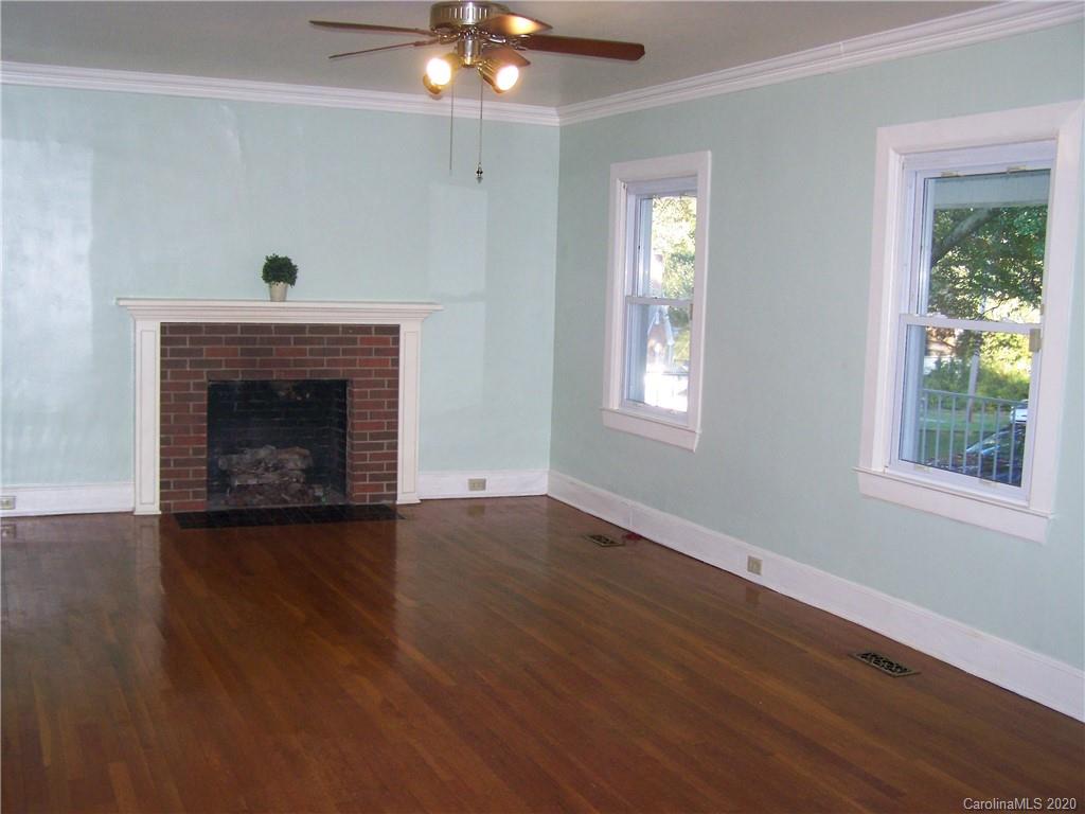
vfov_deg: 37.7
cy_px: 407
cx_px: 542
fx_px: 1191
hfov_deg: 49.0
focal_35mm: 38
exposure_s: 1/60
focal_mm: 6.3
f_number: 2.8
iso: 160
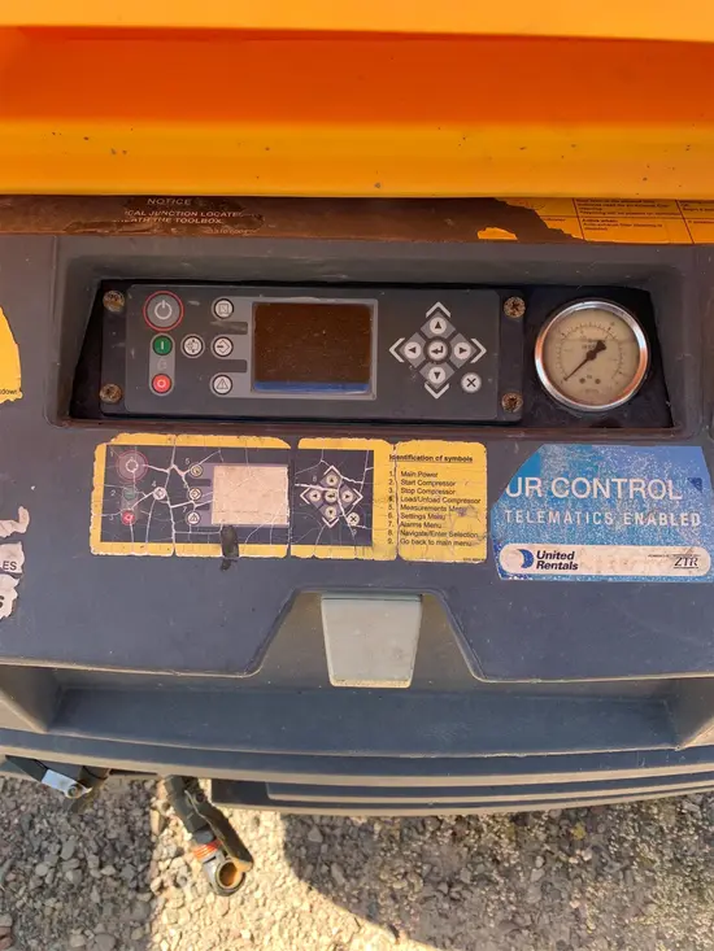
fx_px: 715
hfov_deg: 53.1
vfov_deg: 67.3
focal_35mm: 26
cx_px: 357
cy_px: 476
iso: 25
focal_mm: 4.25
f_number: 1.8
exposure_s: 1/231
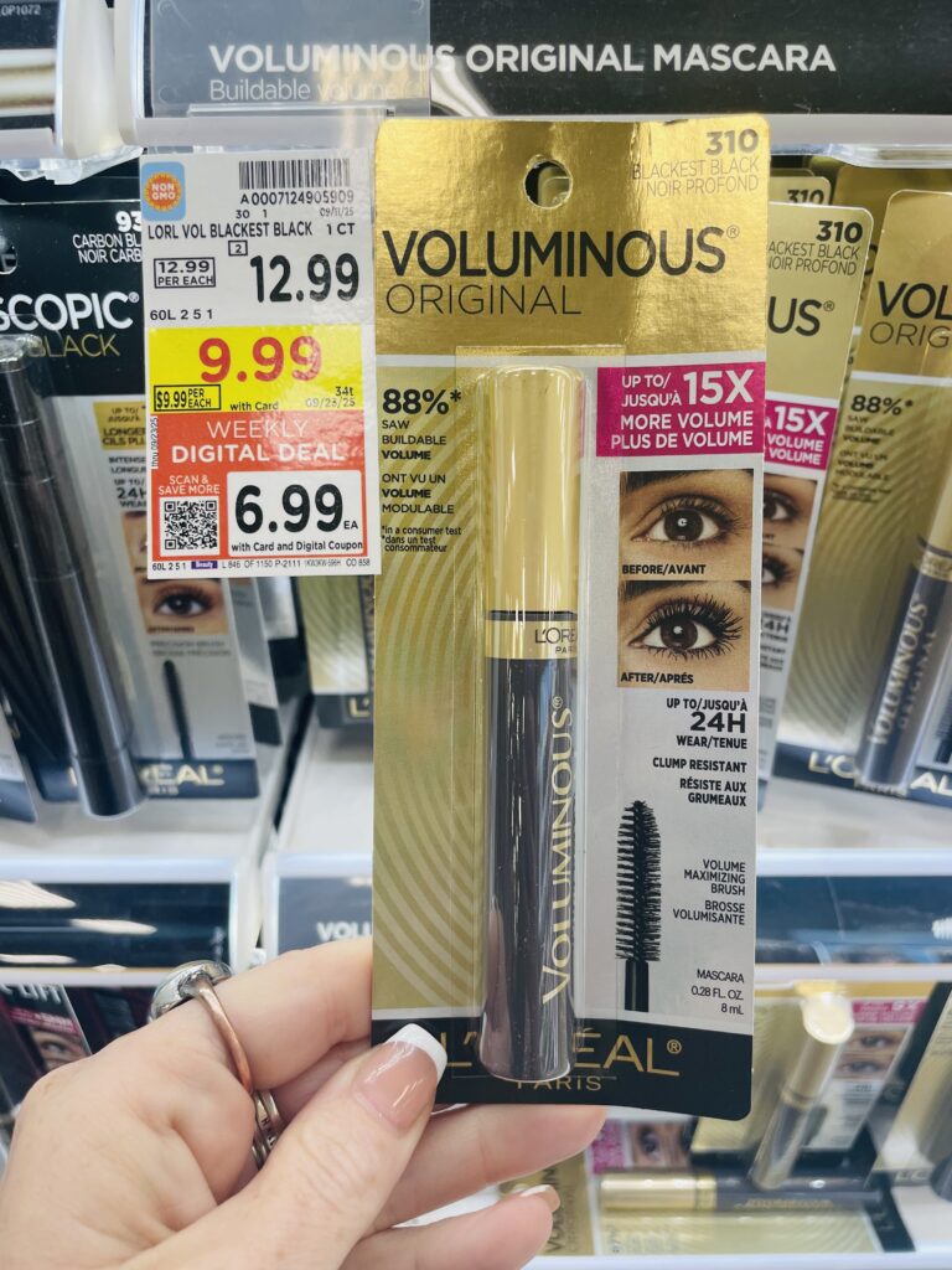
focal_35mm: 26
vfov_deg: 67.3
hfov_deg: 53.1
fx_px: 953
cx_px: 476
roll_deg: +0.9
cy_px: 635
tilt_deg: -31.5
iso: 40
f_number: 1.6
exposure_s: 1/130
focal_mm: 4.2
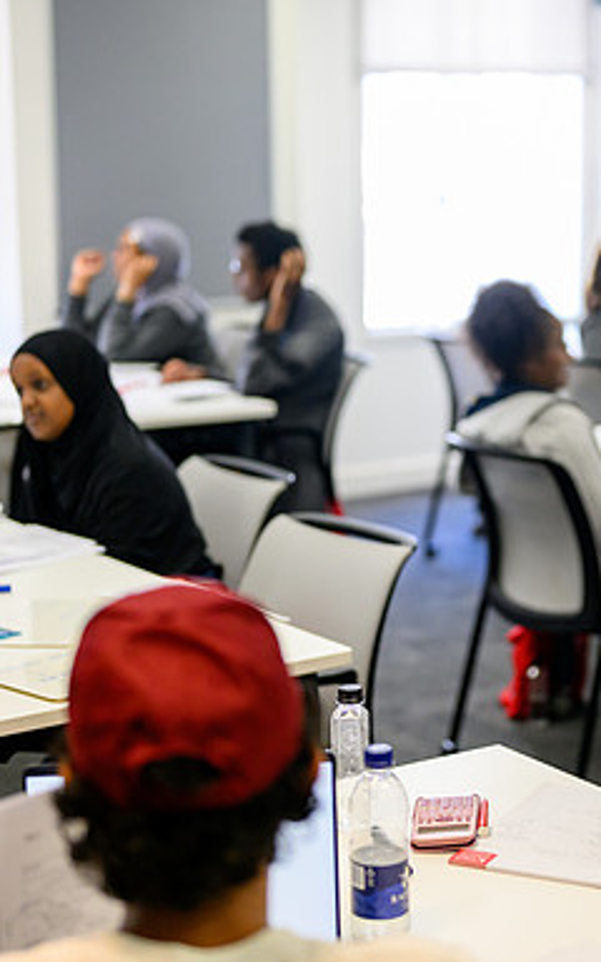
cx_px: 506
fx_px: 2044
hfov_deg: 16.6
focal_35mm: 78
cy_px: 480
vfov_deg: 26.5
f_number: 1.8
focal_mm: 50
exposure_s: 1/640
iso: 2200
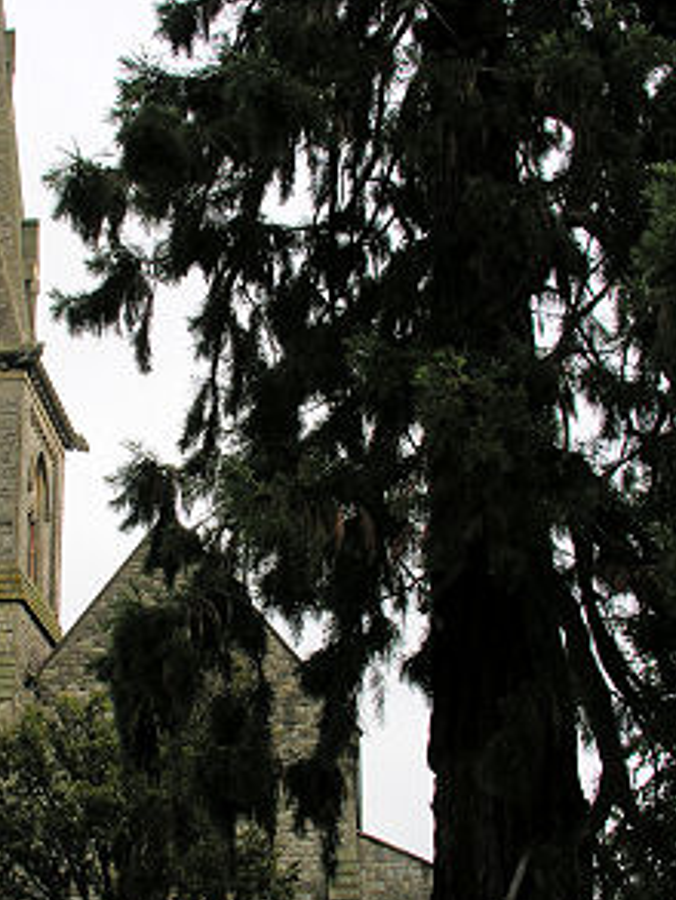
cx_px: 152
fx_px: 1431
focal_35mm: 55
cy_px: 470
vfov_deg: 34.9
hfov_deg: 26.2
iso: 50
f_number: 5
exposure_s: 1/144
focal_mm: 8.9
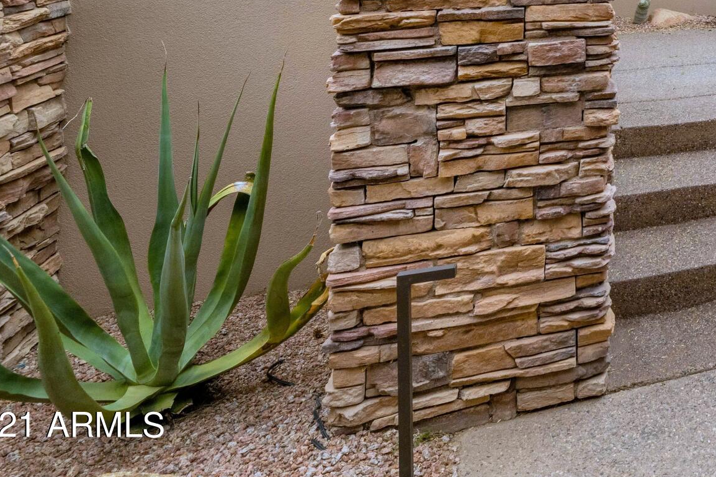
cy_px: -138
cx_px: 887
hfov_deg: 36.4
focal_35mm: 39
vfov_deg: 28.3
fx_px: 776
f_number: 9
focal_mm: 15
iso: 400
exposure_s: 1/320
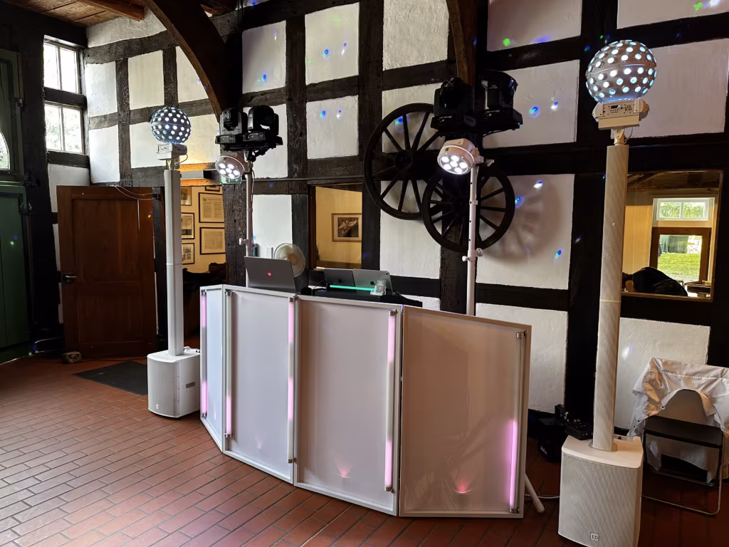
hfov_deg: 71.6
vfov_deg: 56.8
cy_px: 274
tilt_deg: -6.2
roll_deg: -0.6
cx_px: 364
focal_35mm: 24
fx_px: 505
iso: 160
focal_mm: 6.86
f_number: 1.78
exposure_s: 1/50
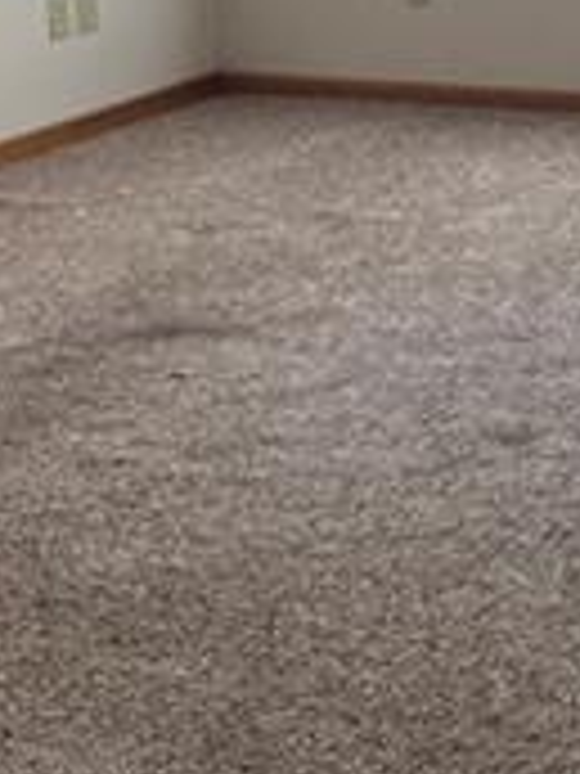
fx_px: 2390
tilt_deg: -4.7
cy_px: -310
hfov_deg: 12.7
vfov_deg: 17.0
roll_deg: +1.5
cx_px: 998
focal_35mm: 107
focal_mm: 6.76
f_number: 1.78
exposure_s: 1/112
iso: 200
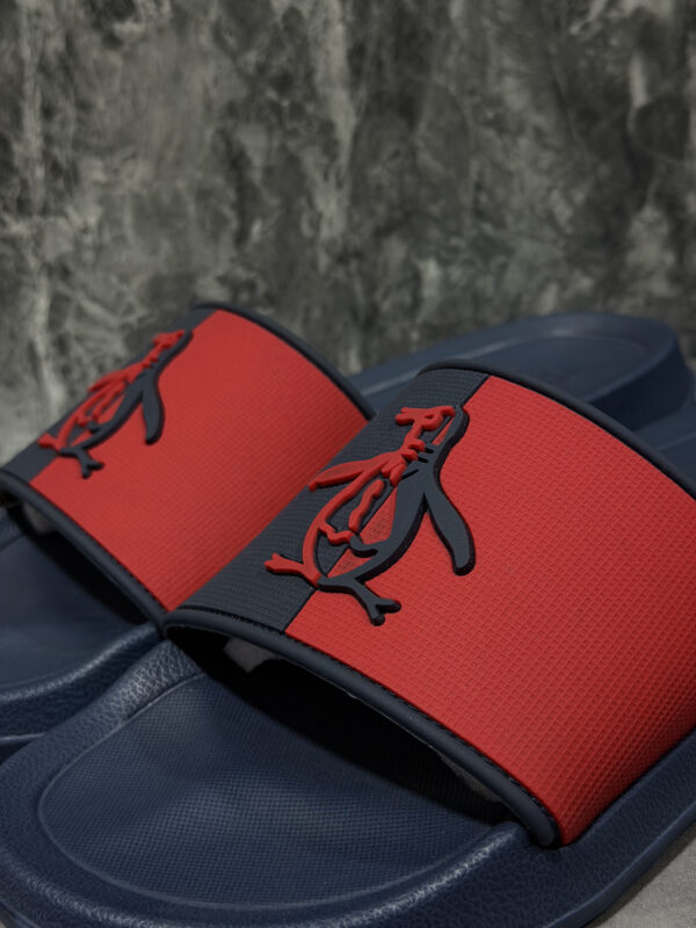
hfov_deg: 30.3
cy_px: 464
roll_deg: +9.3
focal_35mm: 48
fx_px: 1287
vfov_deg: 39.7
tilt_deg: -22.9
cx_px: 348
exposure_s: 1/40
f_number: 1.78
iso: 320
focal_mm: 6.76
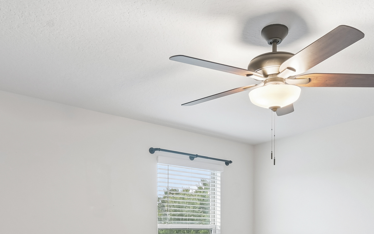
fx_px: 357
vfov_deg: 33.5
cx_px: 199
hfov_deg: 55.3
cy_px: 229
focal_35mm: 35
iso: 400
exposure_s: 1/8
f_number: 8
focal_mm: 15
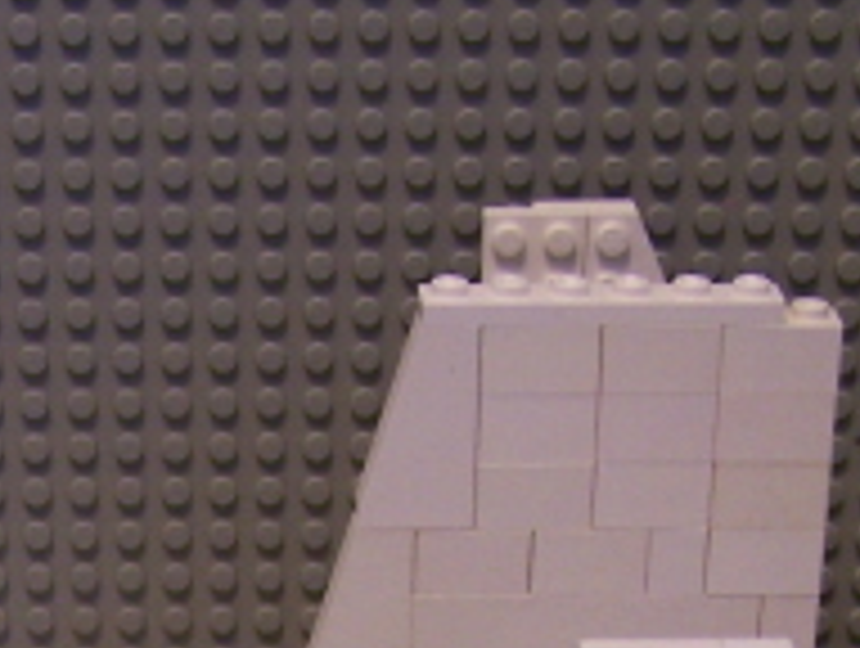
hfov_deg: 15.3
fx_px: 3161
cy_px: 1071
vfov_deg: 11.1
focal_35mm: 127
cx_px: 54
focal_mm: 6.3
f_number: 2.8
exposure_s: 1/13
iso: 140
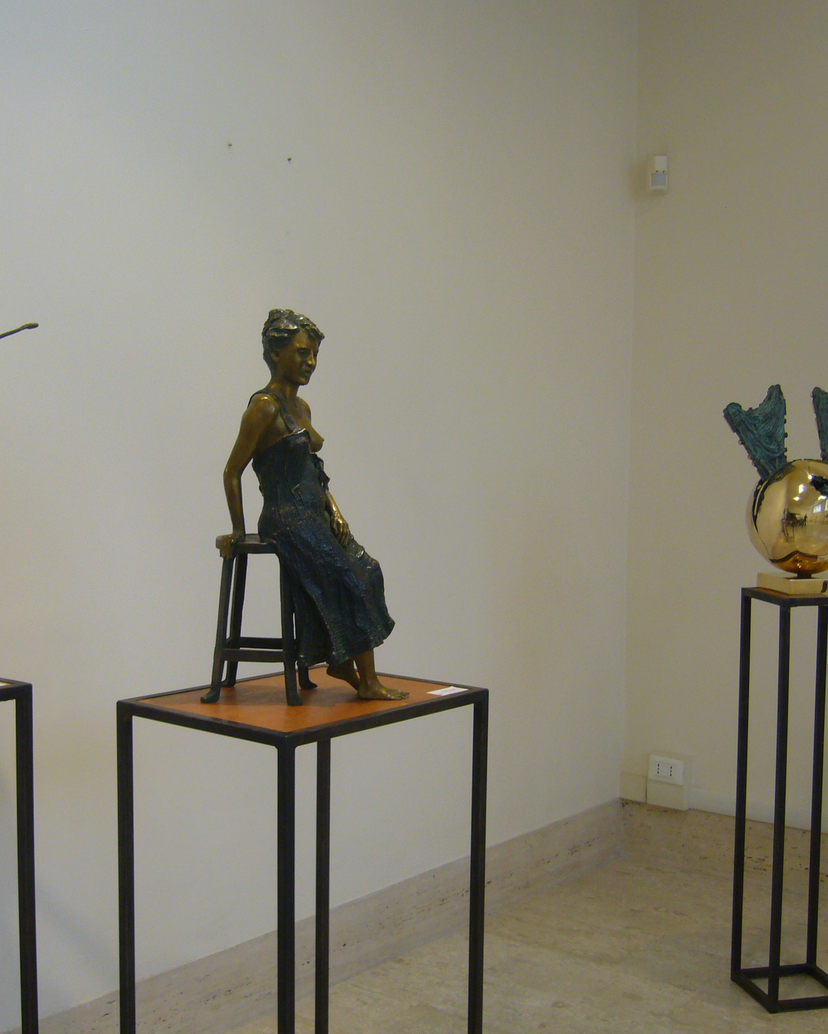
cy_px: 518
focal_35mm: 46
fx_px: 1409
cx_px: 378
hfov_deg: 32.7
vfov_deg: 40.3
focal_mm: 5.8
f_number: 2.8
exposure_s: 1/25
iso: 100
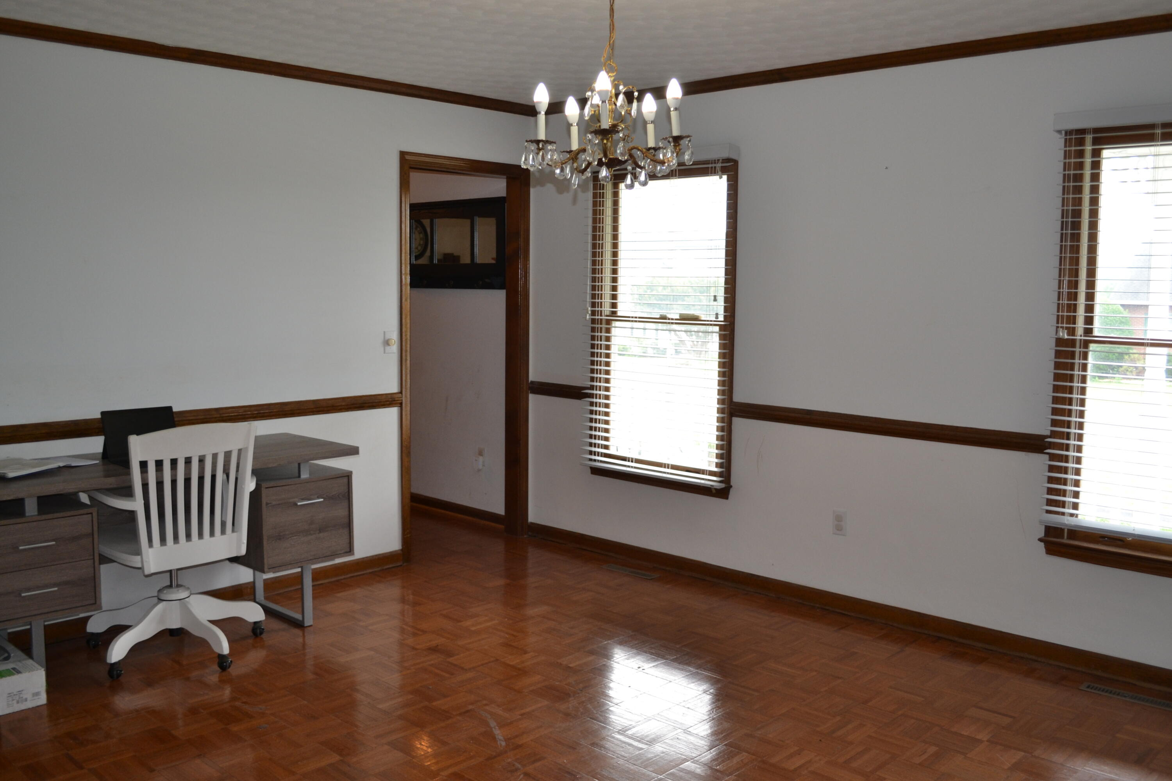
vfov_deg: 43.6
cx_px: 586
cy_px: 390
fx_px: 977
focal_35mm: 30
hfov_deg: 61.9
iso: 400
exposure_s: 1/125
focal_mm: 20
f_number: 4
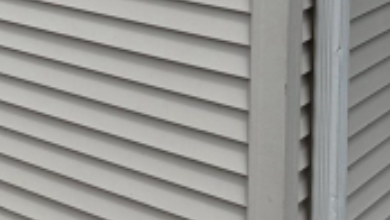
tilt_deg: -3.4
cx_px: -168
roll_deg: -0.3
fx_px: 1034
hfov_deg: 19.1
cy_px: -183
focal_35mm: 100
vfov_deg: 11.2
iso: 80
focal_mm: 6.76
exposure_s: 1/6711
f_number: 1.78
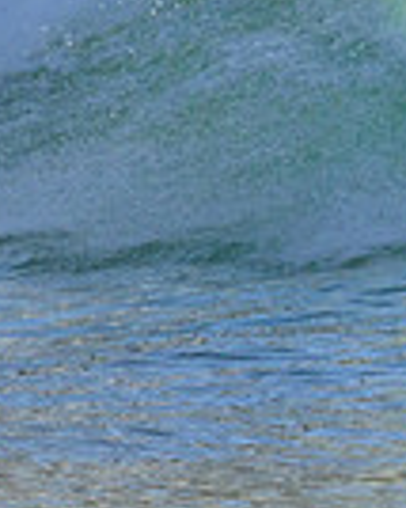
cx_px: 895
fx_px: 49036
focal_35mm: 3261
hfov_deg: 0.5
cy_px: 78
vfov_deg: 0.6
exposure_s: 1/2000
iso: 1000
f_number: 11
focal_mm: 800
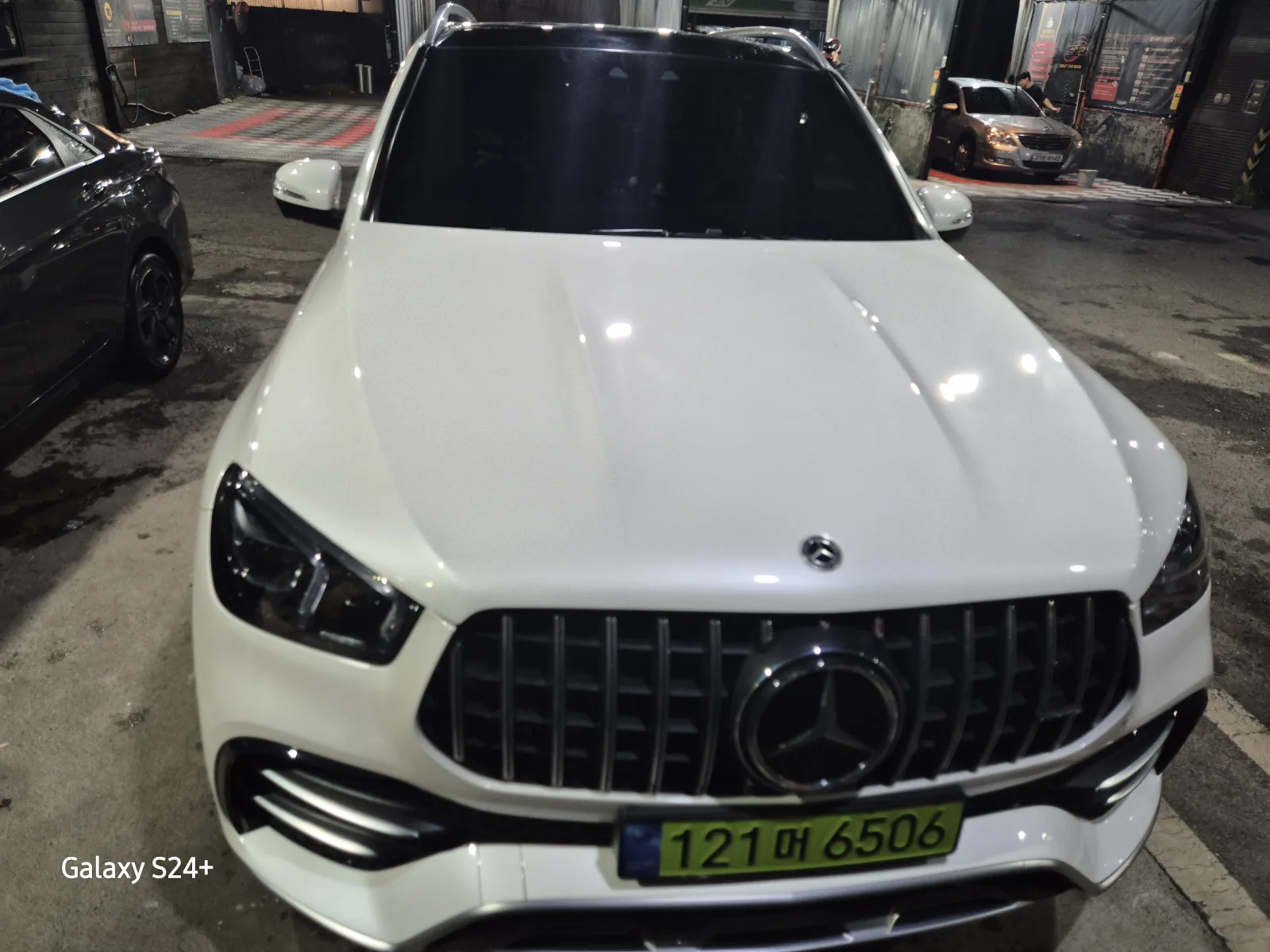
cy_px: 476
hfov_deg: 73.9
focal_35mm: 23
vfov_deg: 58.9
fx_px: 844
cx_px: 635
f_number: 1.8
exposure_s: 1/120
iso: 400
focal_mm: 5.4
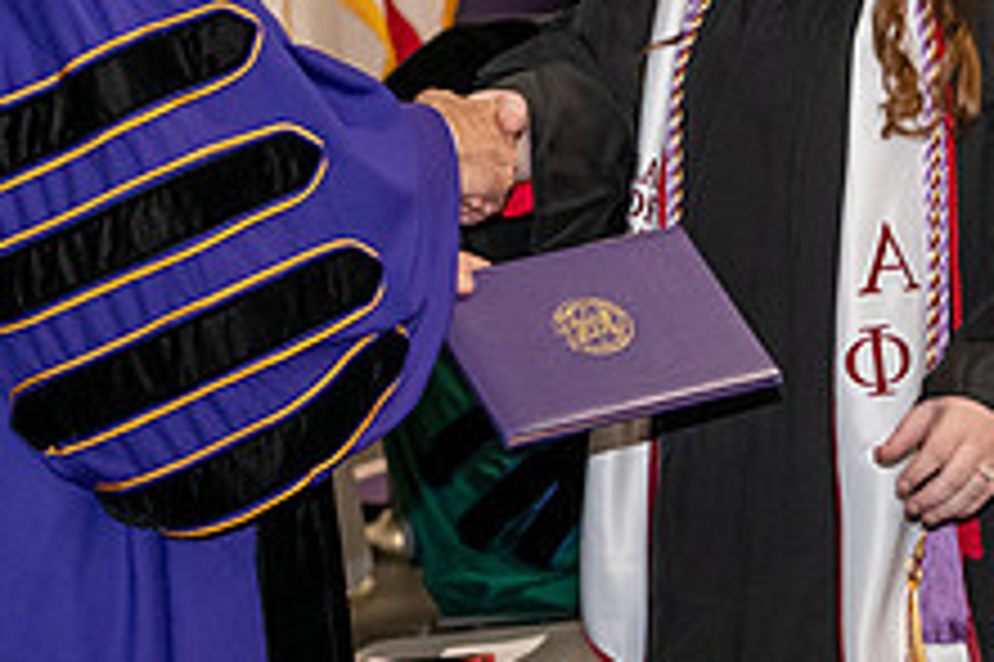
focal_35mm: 184
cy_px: -25
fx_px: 5077
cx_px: 360
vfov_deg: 7.4
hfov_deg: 11.2
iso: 2500
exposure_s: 1/200
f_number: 5
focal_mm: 70
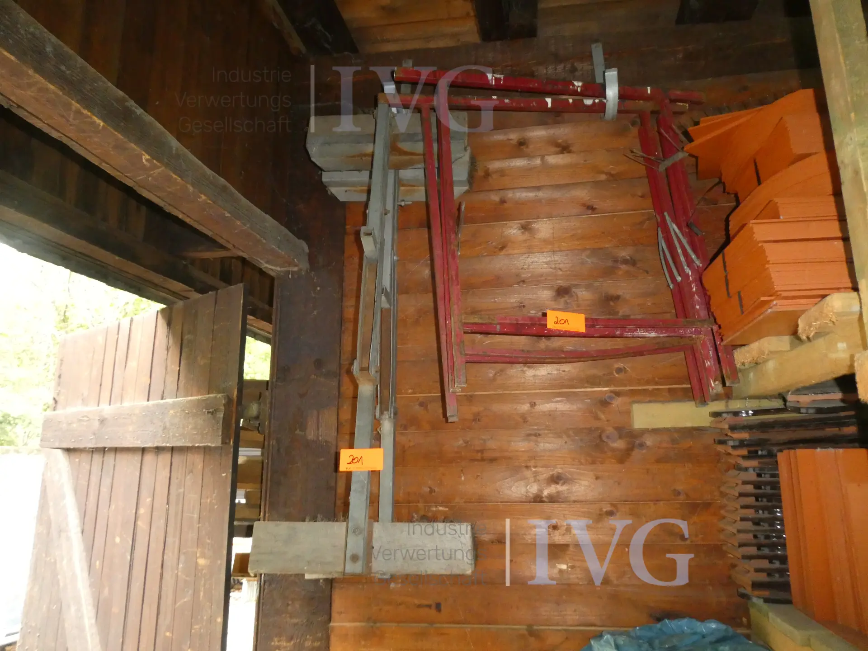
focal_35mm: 24
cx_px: 434
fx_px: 602
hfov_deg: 71.6
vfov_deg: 56.8
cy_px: 326
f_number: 3.3
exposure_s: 1/60
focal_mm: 4.3
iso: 800
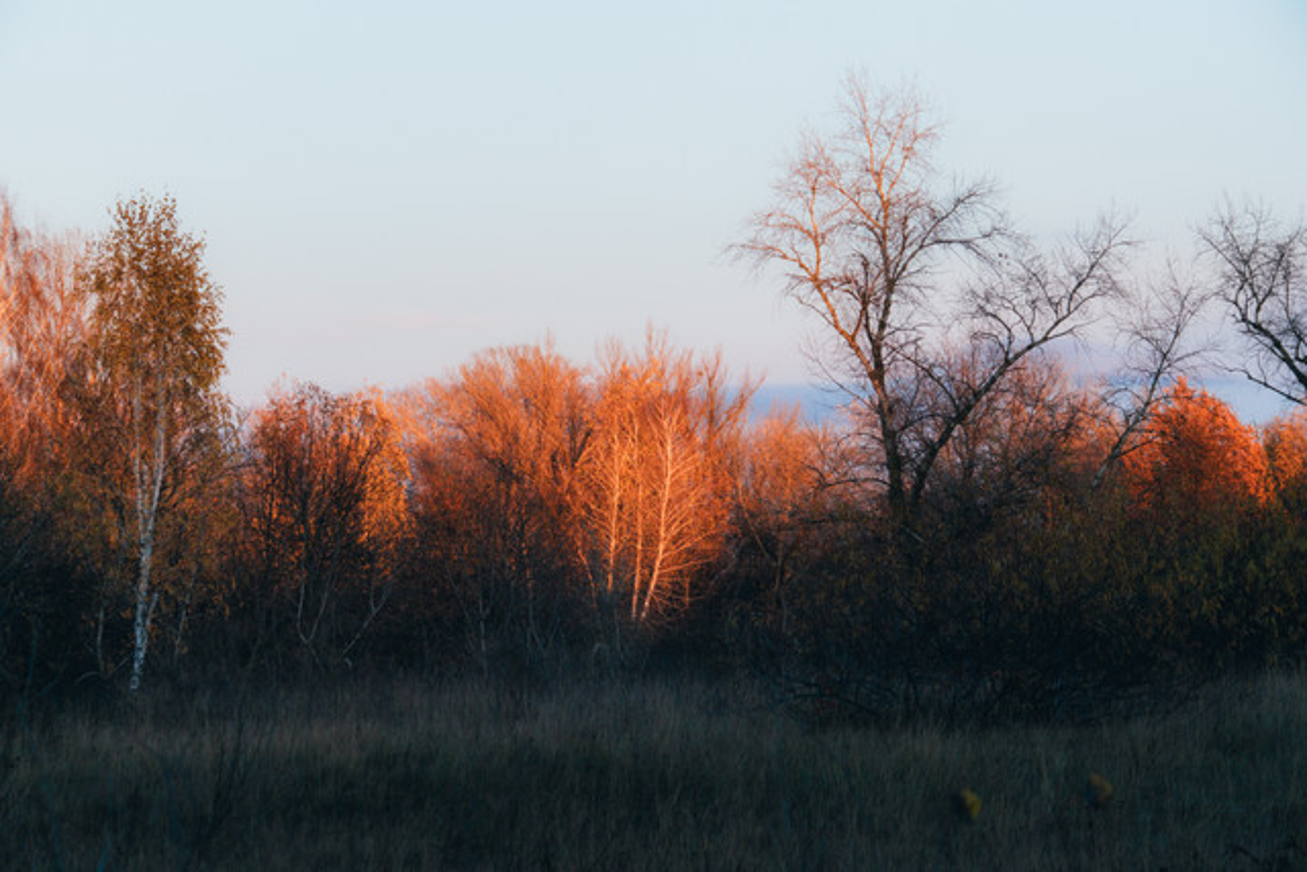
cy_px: 436
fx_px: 5483
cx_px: 654
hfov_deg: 13.6
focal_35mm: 151
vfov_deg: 9.1
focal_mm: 100.6
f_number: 11
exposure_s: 1/125
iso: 640
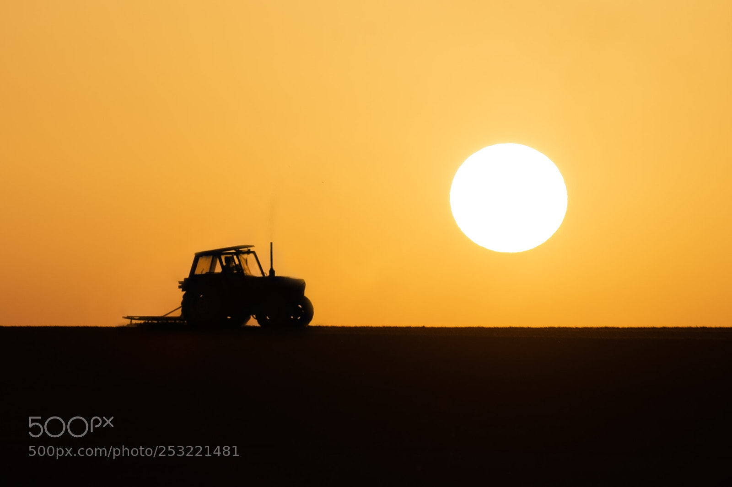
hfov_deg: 4.6
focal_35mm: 450
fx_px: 9148
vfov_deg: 3.1
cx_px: 366
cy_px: 244
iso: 100
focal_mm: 300
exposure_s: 1/800
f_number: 7.1
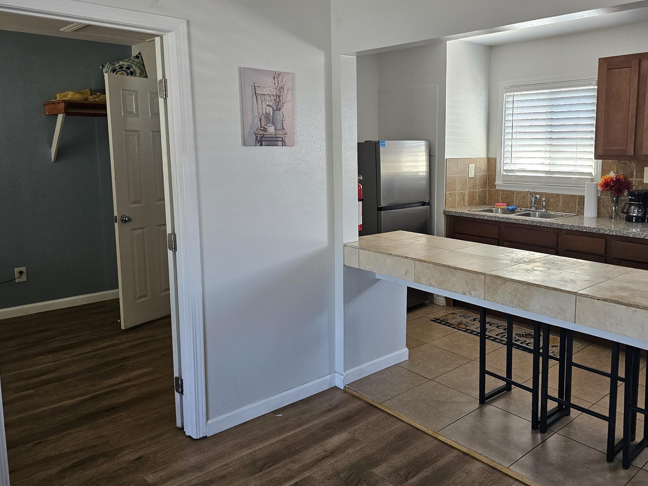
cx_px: 403
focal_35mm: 29
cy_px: 218
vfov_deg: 48.2
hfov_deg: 60.9
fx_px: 543
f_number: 1.7
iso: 200
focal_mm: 6.3
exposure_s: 1/120
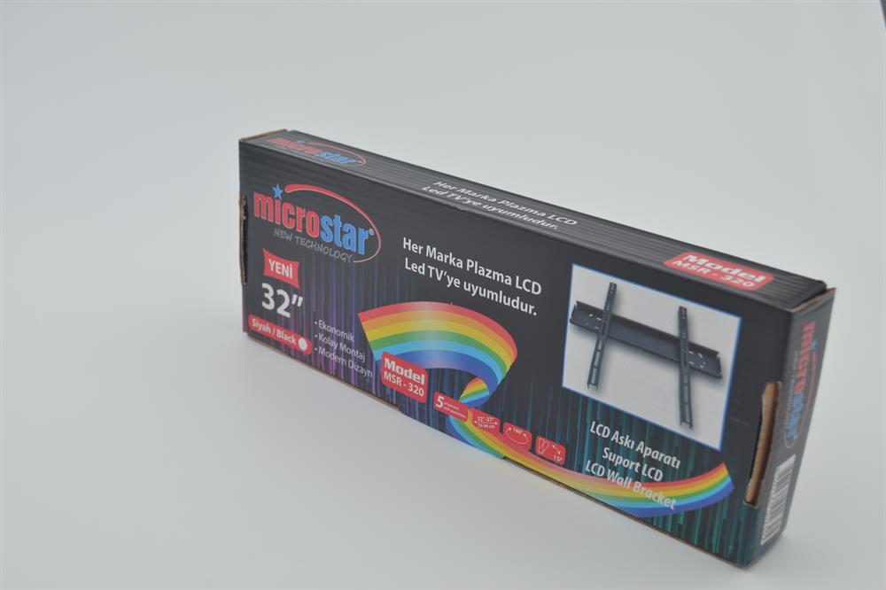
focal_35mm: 44
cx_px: 443
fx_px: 1070
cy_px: 295
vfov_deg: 30.8
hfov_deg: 45.0
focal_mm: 29
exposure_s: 1/80
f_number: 5.6
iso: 100
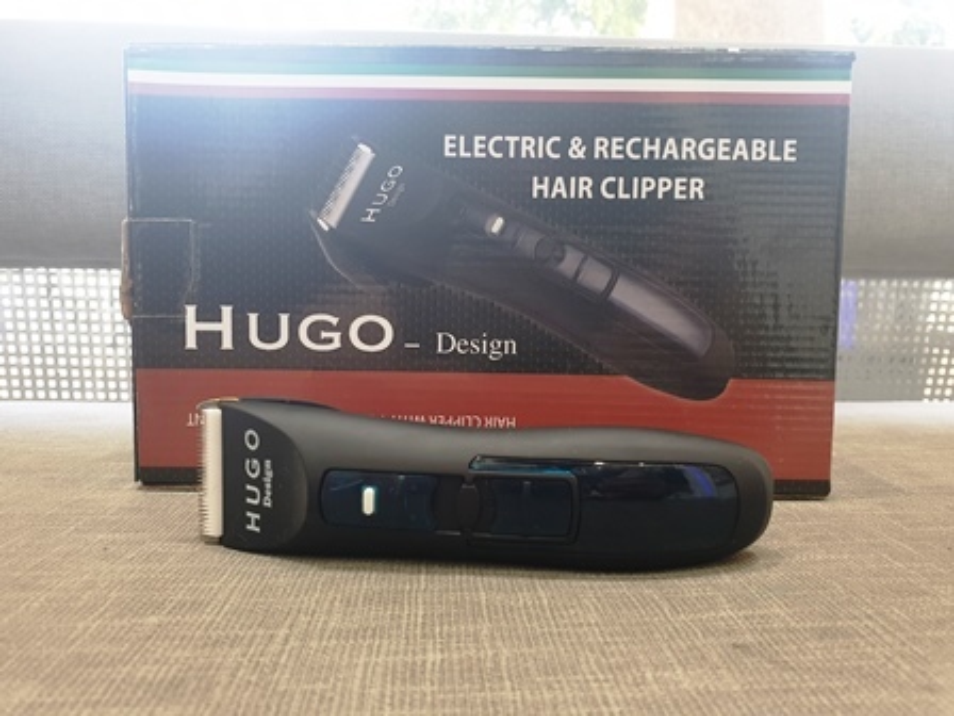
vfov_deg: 53.1
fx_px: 717
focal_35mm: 26
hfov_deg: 67.3
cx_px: 477
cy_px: 358
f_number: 2.4
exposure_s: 1/50
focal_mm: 4.3
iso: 125
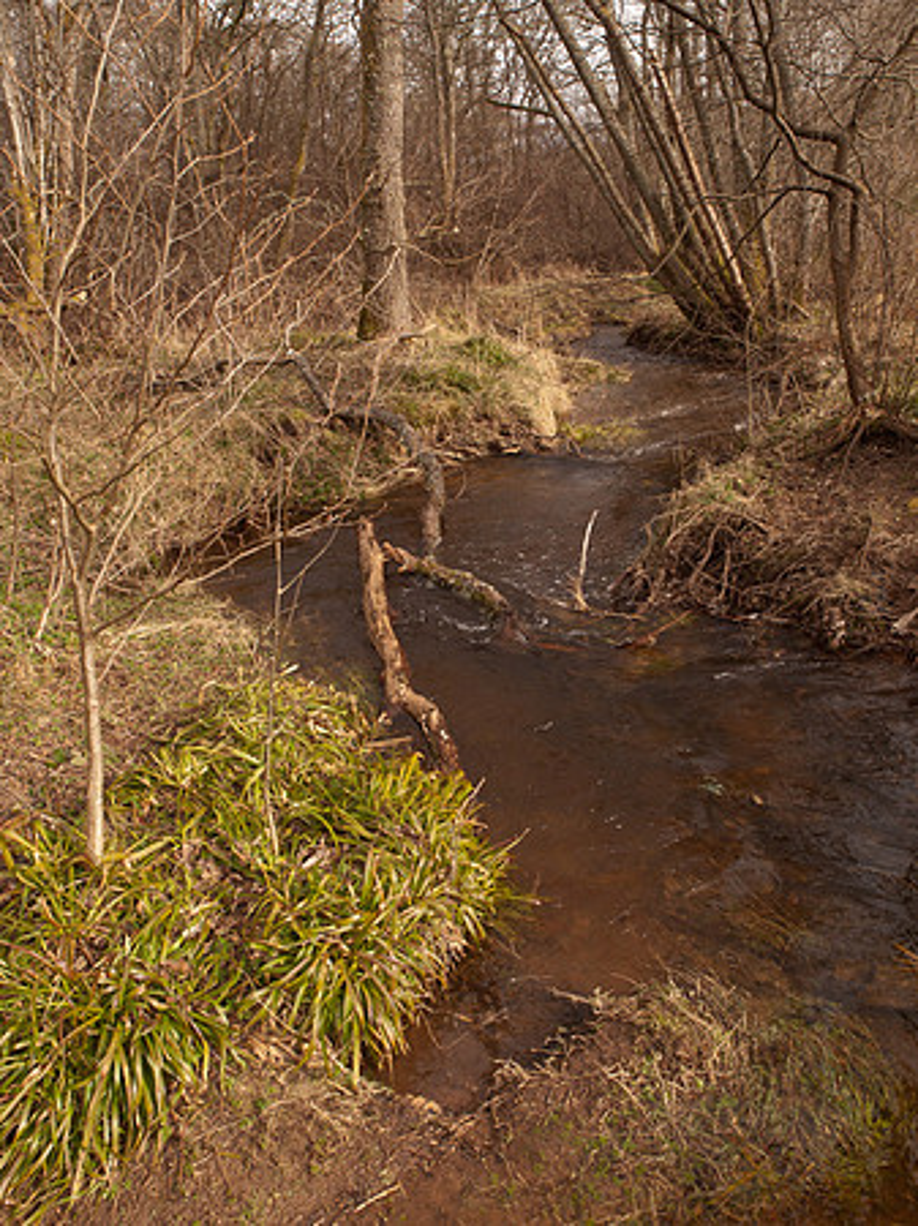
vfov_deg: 56.8
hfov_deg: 44.1
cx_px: 459
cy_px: 613
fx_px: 1133
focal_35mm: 32
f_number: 8
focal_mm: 16
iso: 200
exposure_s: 1/100
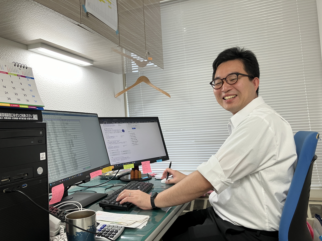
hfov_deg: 63.4
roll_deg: +2.9
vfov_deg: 49.7
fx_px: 260
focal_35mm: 28
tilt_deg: +1.9
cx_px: 161
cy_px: 120
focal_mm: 3.99
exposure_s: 1/50
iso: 50
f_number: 1.8
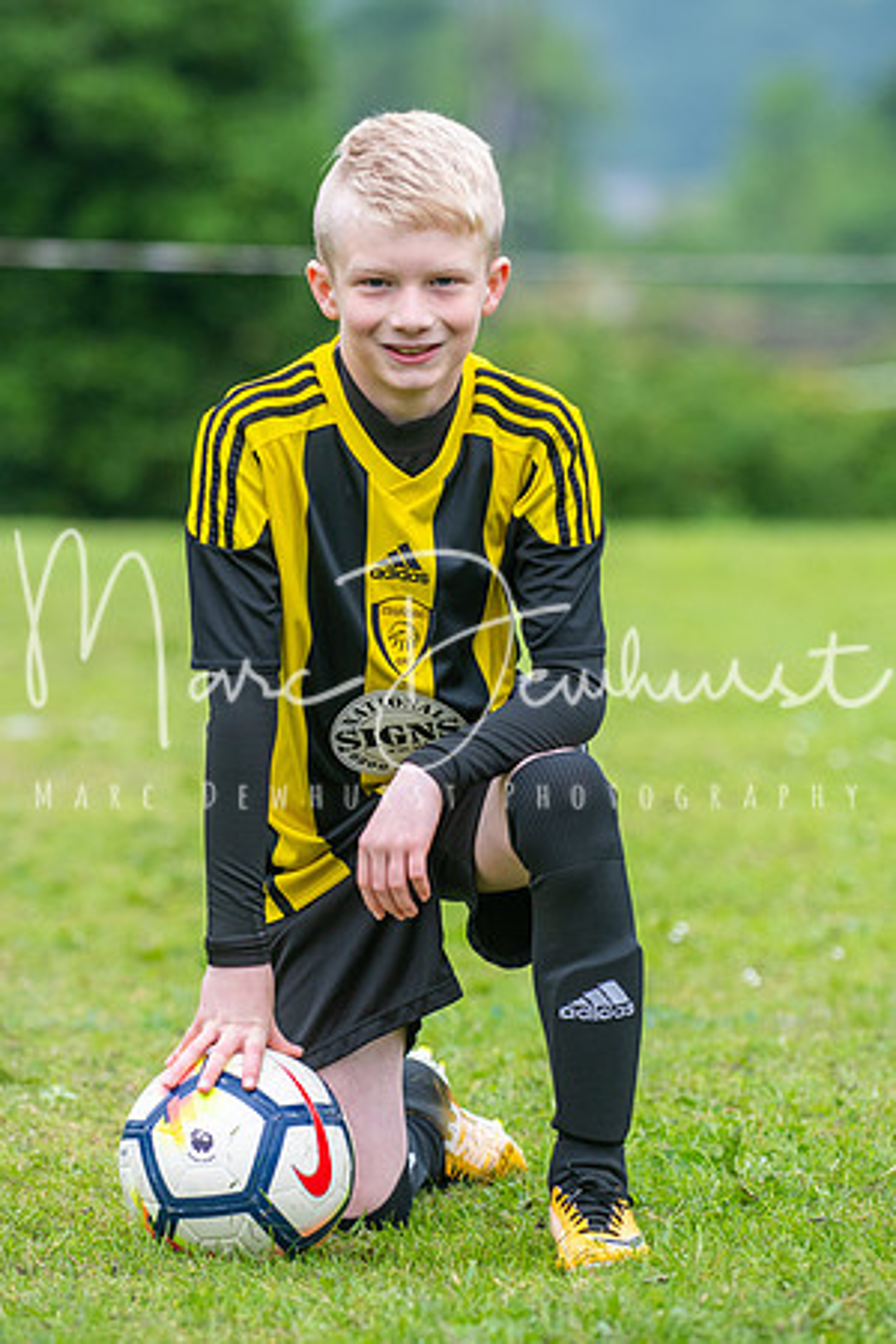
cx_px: 448
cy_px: 672
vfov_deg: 8.9
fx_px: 8679
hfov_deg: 5.9
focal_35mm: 232
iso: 640
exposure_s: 1/1000
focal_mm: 155
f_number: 4.5
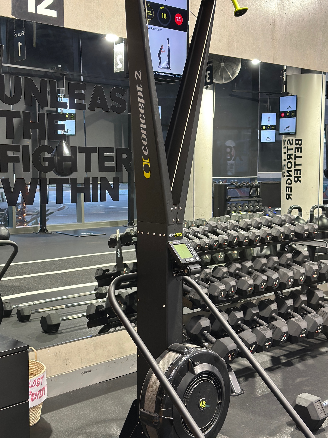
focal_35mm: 48
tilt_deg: -4.5
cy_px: 219
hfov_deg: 30.3
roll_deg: -0.1
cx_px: 164
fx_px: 606
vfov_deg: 39.7
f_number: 1.78
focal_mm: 6.86
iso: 320
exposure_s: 1/50
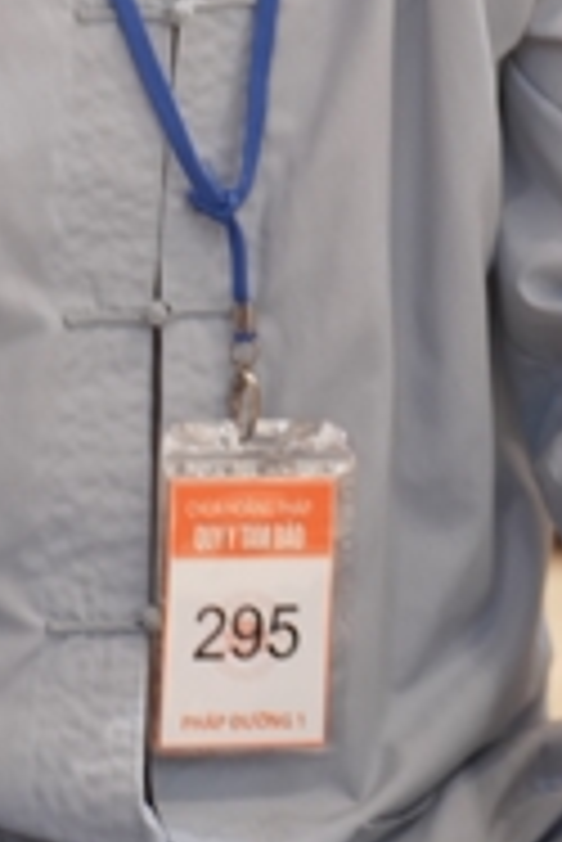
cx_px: 281
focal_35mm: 323
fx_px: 7549
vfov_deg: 6.3
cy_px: -221
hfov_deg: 4.3
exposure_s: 1/80
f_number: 2.8
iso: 1250
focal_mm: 93
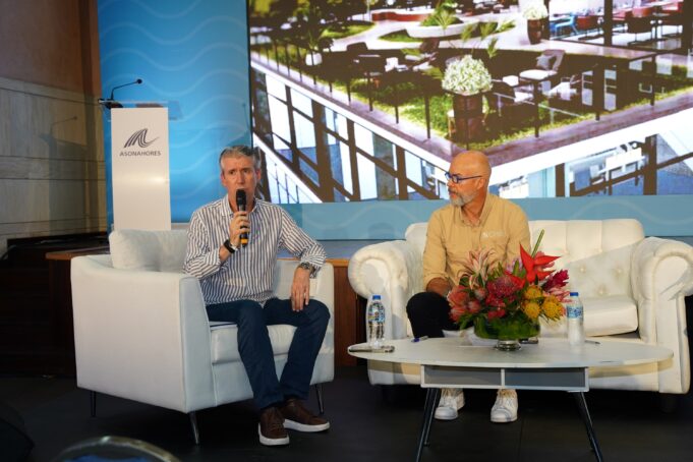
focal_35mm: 50
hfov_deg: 39.4
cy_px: 231
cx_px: 346
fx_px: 968
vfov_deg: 26.8
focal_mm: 50.3
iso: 1000
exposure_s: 1/80
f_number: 5
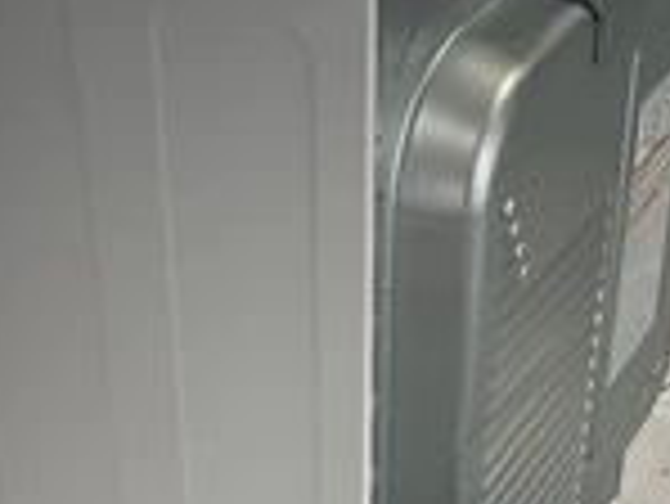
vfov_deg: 18.9
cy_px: 306
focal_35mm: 78
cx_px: 364
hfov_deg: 25.0
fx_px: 1511
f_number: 1.8
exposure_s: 1/145
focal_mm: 3
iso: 32
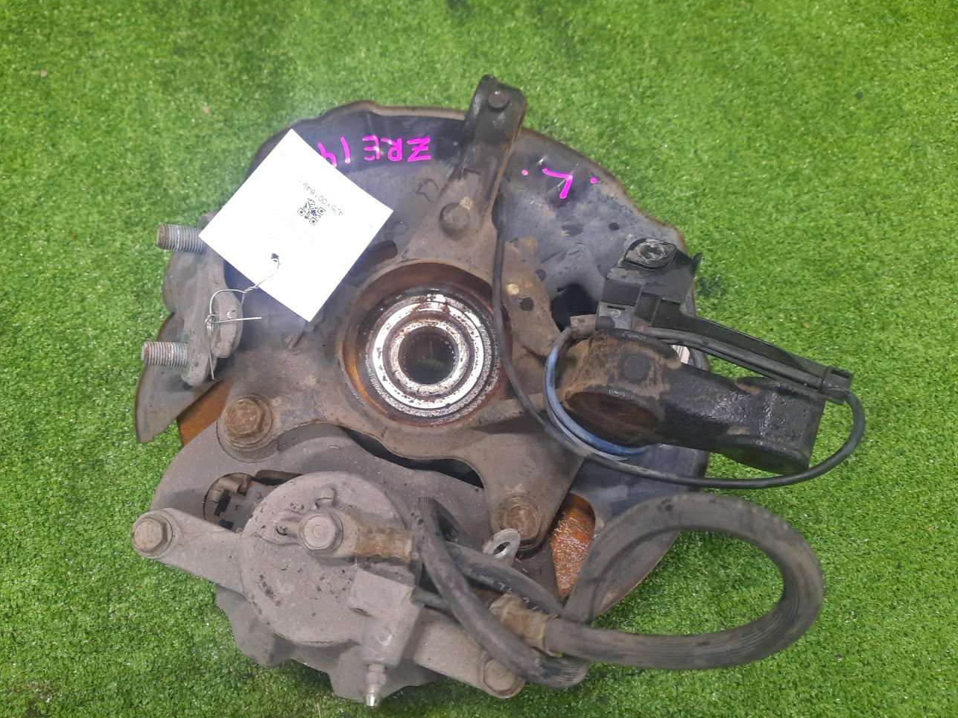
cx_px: 428
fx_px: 775
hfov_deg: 63.3
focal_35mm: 28
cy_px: 356
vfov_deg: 49.7
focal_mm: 4.6
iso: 346
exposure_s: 1/33
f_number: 2
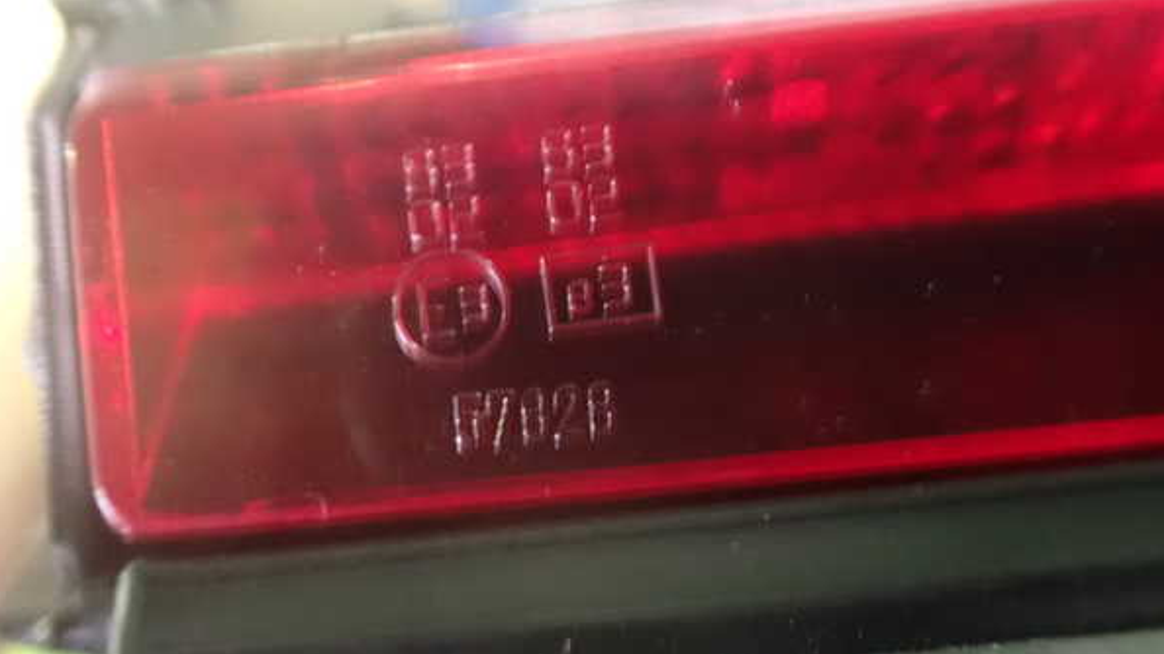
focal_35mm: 33
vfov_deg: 35.5
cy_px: 264
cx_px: 578
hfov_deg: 59.5
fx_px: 1018
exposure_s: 1/10
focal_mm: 5.4
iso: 1600
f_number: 2.3
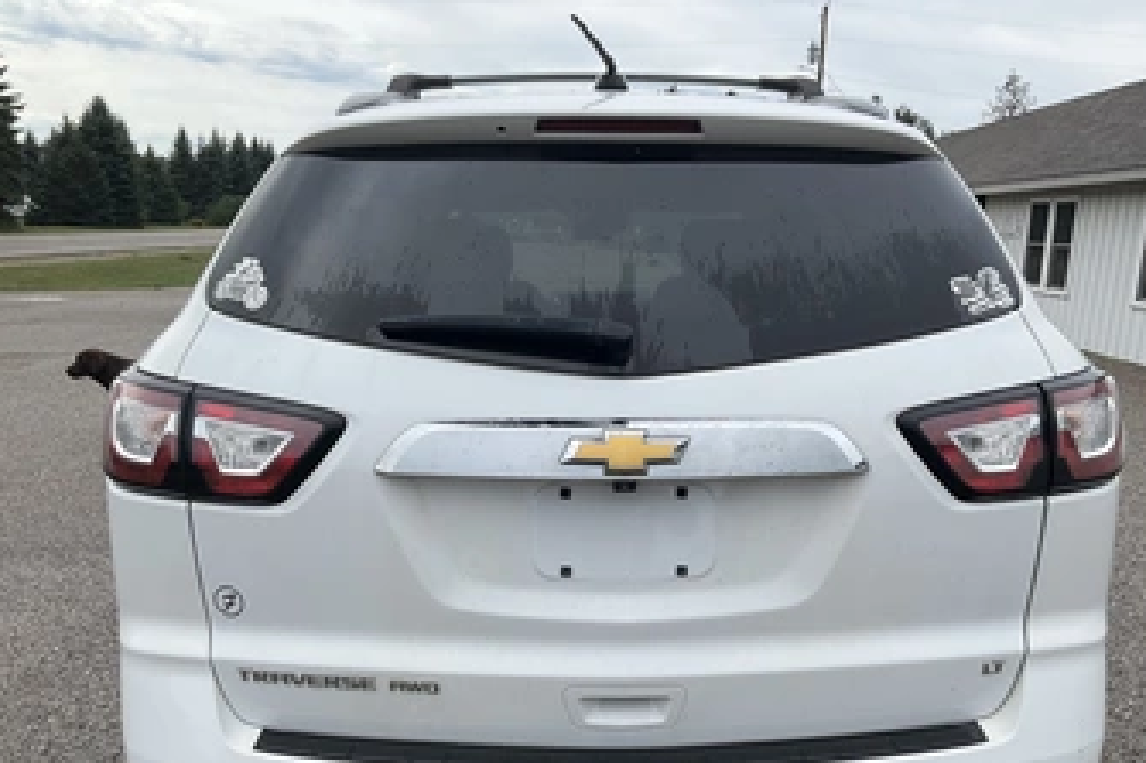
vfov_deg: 36.5
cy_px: 506
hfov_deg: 53.1
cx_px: 623
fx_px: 1145
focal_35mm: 36
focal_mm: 3
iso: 25
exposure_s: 1/1377
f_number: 1.8
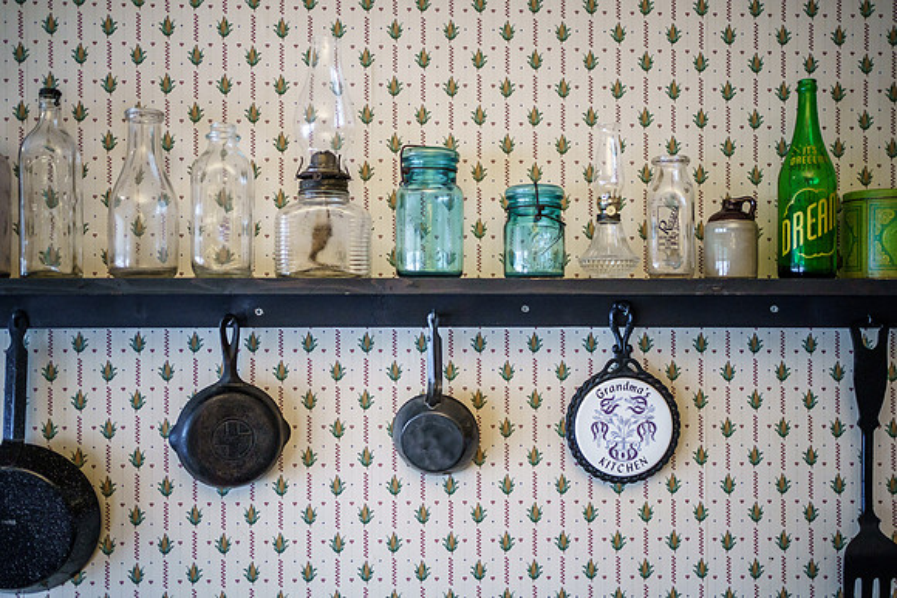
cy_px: 299
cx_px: 448
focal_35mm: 35
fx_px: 884
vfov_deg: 37.4
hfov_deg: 53.8
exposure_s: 1/250
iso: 3200
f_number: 2
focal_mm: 35
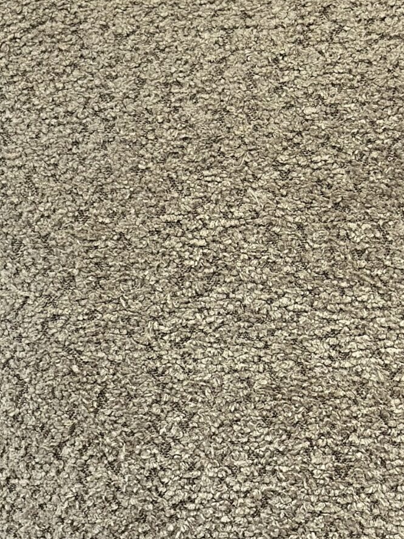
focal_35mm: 139
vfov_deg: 14.2
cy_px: 299
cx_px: 321
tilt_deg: -19.2
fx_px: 2163
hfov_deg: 10.6
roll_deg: +1.7
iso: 125
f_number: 1.78
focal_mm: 6.86
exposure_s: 1/170
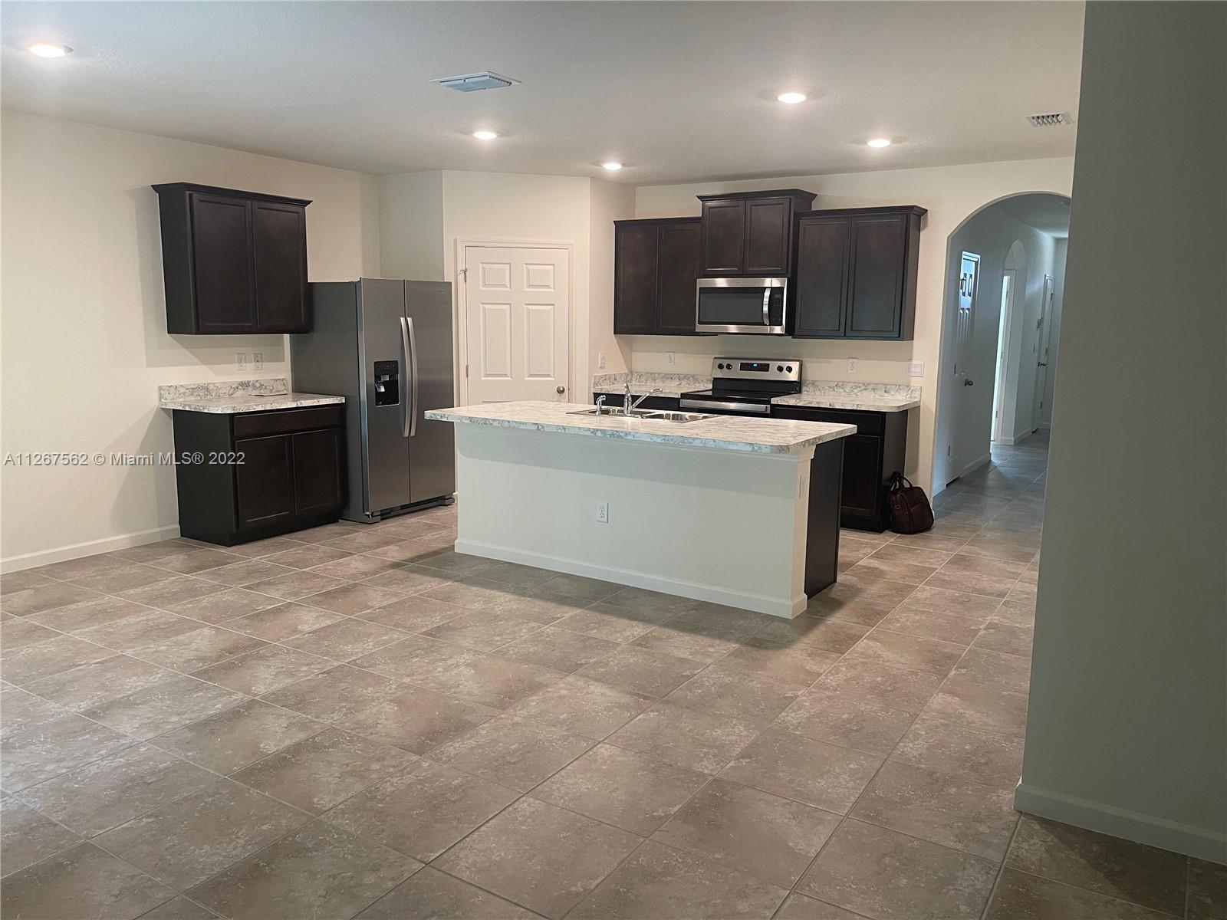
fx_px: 922
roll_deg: -0.1
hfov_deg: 67.3
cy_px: 460
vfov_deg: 53.1
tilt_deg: -9.9
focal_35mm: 26
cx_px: 614
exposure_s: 1/60
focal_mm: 5.1
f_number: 1.6
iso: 160
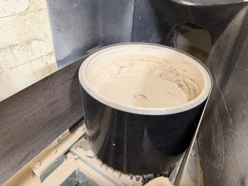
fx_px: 172
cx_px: 124
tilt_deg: -37.3
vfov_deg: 56.8
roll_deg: -2.0
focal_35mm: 24
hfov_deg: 71.6
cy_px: 93
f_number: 1.78
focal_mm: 6.76
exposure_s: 1/60
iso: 500
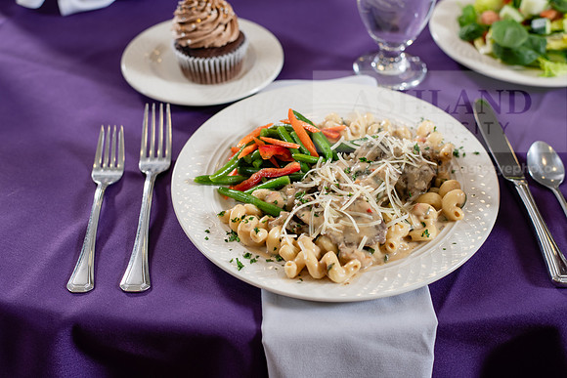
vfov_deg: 27.0
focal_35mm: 50
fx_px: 788
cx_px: 284
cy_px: 189
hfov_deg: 39.6
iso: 320
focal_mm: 50
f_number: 3.5
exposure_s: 1/200
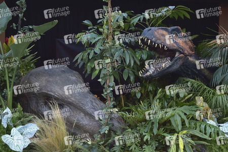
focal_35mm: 29
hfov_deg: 63.7
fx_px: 184
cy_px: 76
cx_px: 114
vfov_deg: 45.0
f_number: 6.3
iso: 320
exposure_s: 1/320
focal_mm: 29
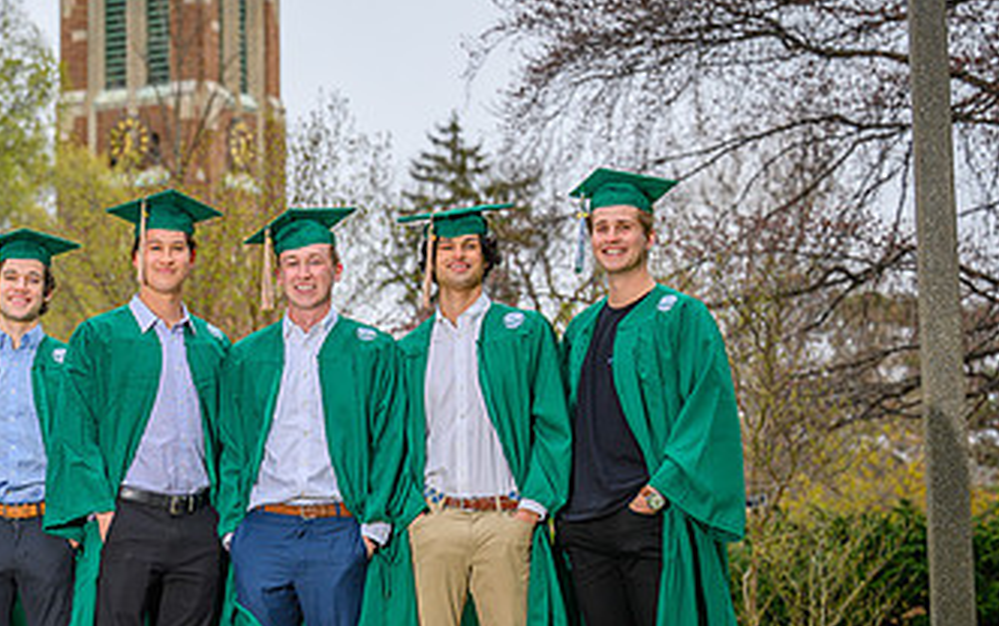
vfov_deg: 10.2
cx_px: 191
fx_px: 3515
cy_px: 384
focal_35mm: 129
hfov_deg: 16.1
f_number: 3.5
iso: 100
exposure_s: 1/200
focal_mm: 70
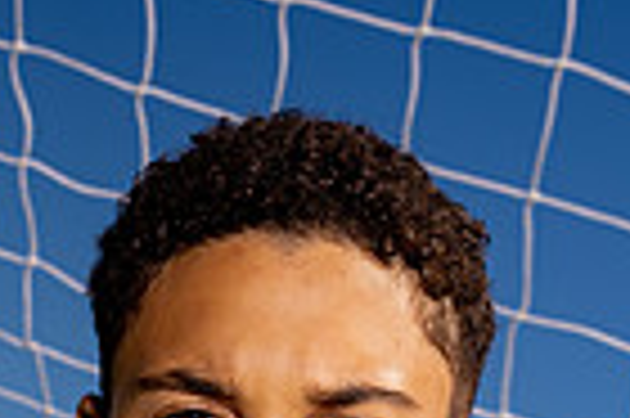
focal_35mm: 161
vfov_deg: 8.0
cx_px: 166
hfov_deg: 12.7
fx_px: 2814
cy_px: 921
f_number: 8
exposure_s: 1/250
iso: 100
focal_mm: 50
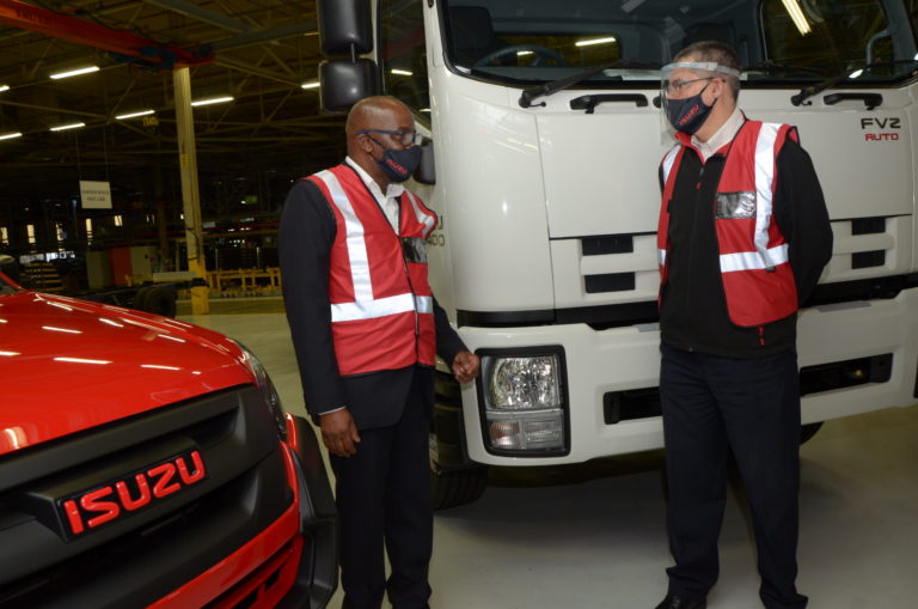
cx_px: 459
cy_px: 304
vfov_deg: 41.6
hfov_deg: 59.6
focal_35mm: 32
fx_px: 802
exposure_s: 1/60
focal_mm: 21
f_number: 7.1
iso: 800
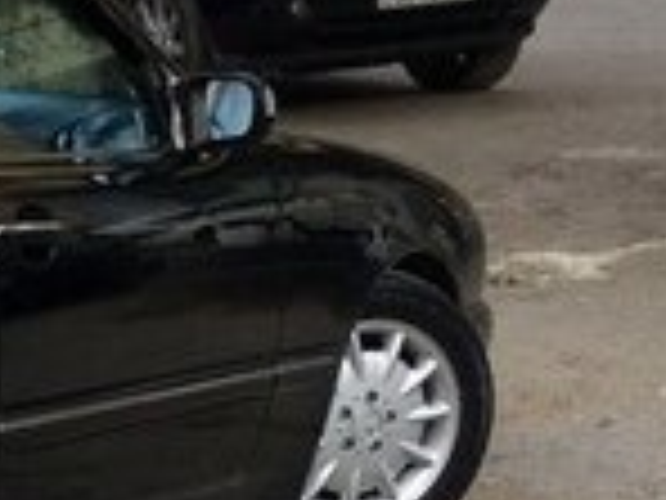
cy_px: 484
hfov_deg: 13.8
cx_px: -490
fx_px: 2482
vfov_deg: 11.4
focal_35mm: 129
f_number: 2.2
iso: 32
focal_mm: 4.15
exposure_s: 1/127
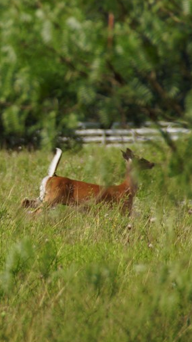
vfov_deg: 2.6
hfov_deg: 1.4
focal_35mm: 844
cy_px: 105
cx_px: 9
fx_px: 7640
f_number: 6.3
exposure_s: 1/500
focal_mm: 250
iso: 100
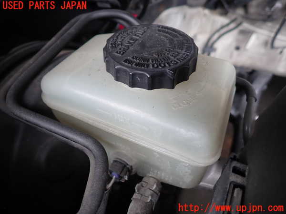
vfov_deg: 54.9
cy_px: 107
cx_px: 143
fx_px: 207
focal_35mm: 25
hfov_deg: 69.4
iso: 100
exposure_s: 1/60
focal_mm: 4.5
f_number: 2
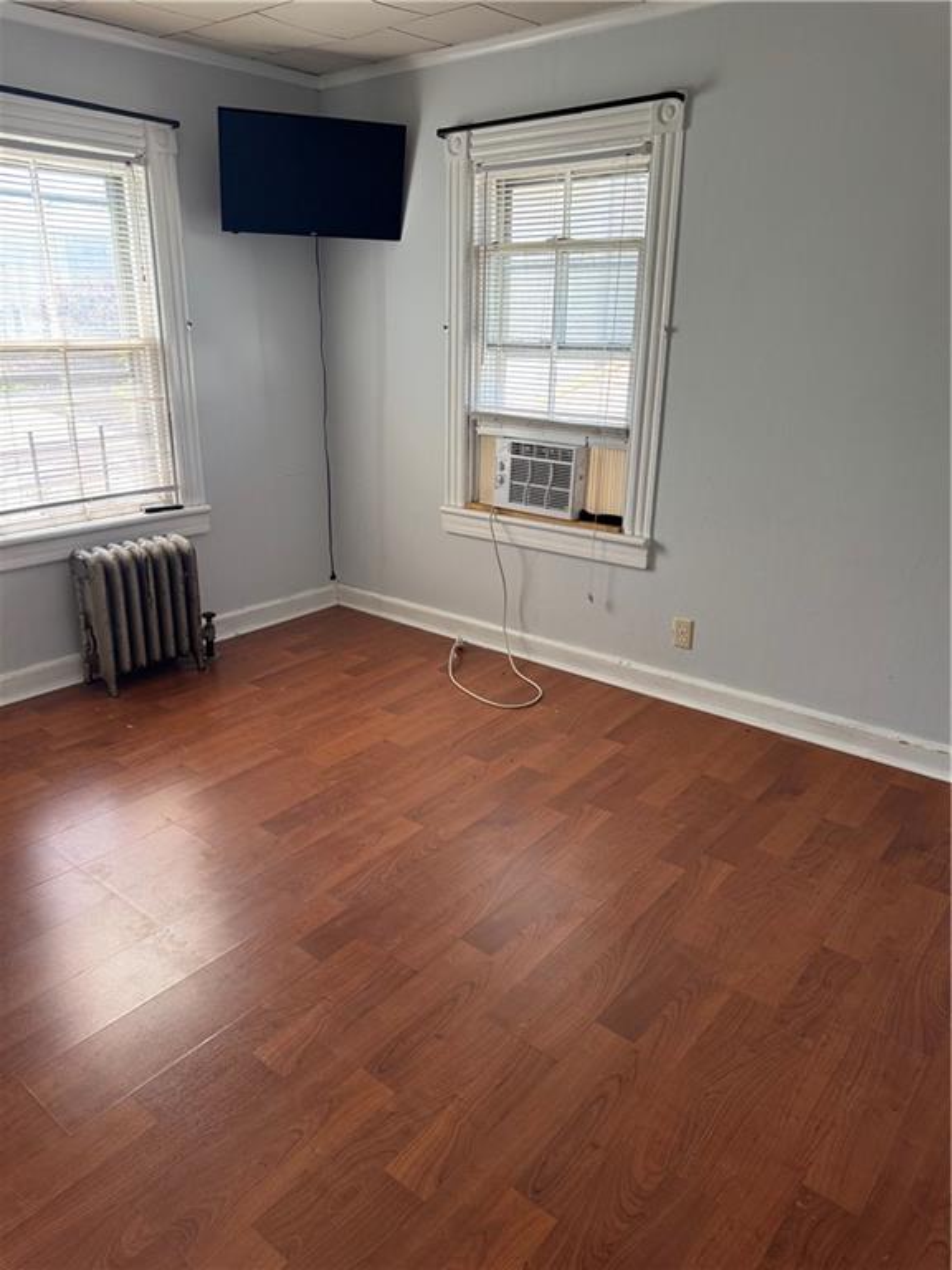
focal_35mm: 24
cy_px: 635
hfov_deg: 56.8
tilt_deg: -18.2
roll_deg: -0.5
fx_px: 880
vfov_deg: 71.6
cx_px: 476
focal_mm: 6.76
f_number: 1.78
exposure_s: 1/120
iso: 200
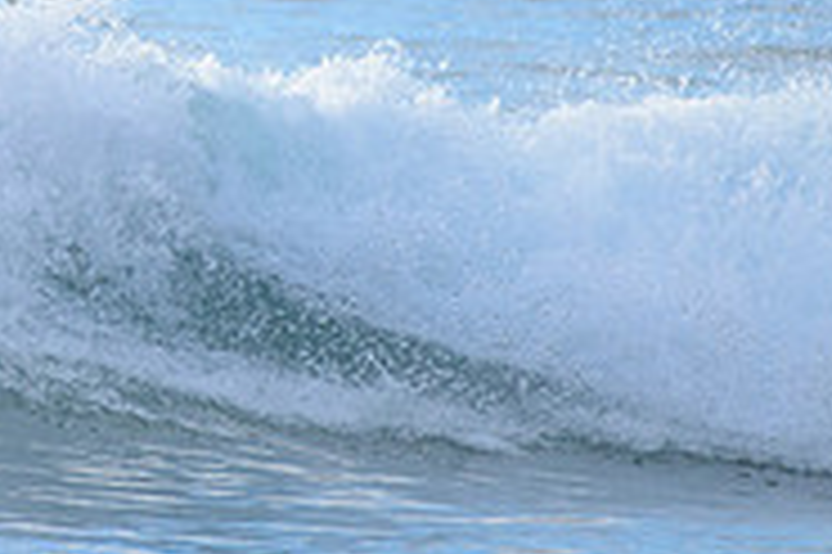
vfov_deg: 0.7
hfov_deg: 1.1
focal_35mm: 1925
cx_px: -197
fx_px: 44448
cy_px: -67
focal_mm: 500
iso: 1000
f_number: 5.6
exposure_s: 1/2000
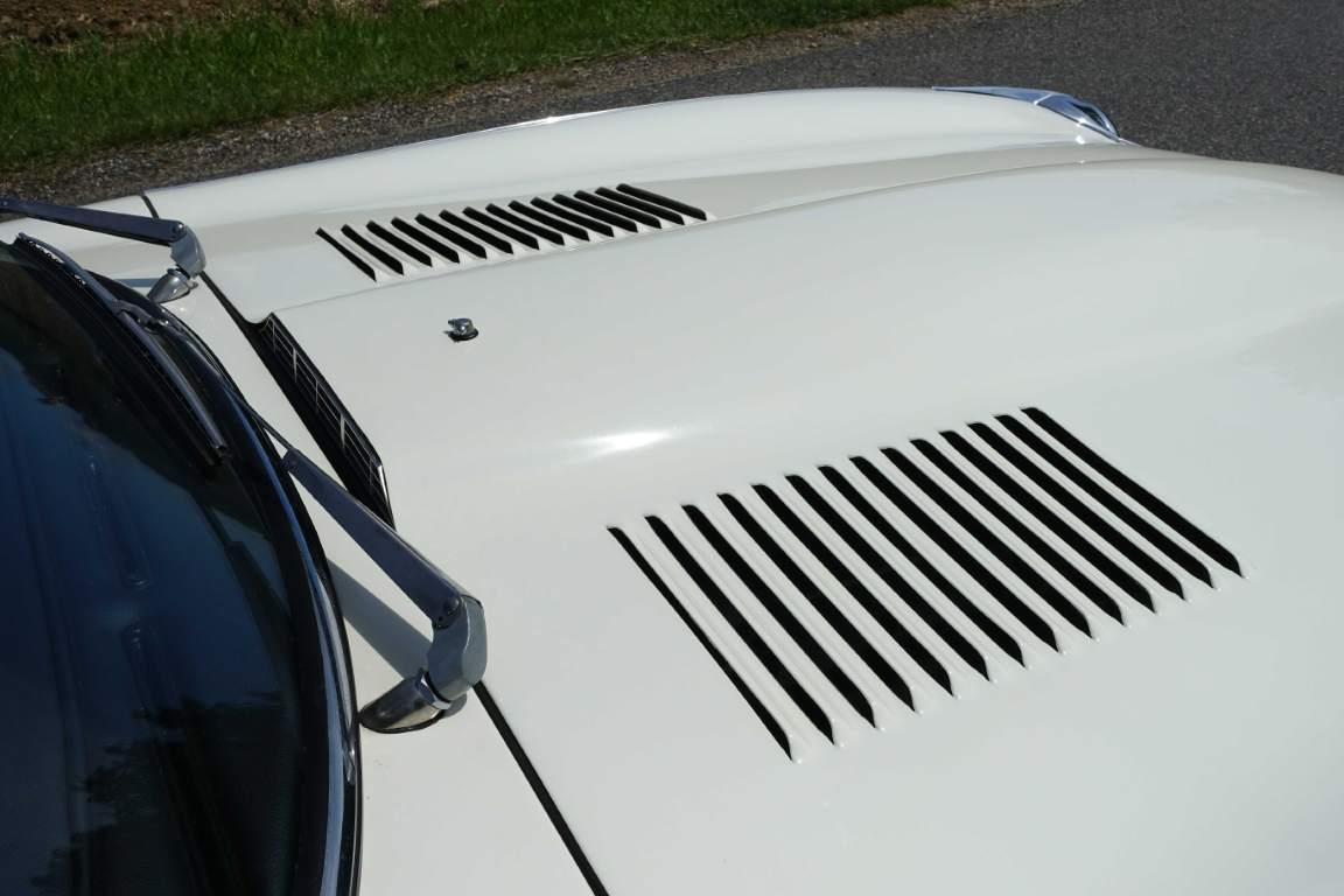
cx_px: 672
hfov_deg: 55.8
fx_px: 1269
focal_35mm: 34
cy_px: 448
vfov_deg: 38.9
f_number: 8
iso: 125
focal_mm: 12.48
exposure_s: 1/1250
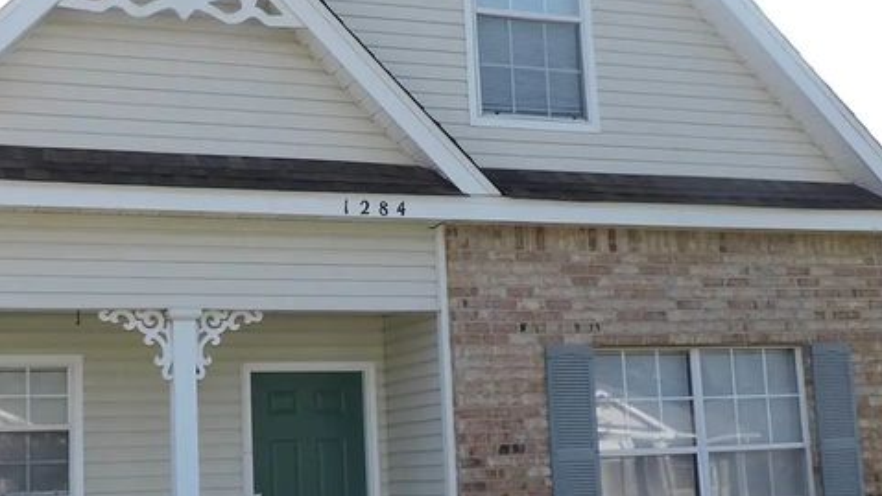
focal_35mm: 56
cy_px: 275
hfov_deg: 37.0
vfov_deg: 21.4
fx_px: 1310
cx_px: 323
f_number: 3
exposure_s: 1/640
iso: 100
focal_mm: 4.3
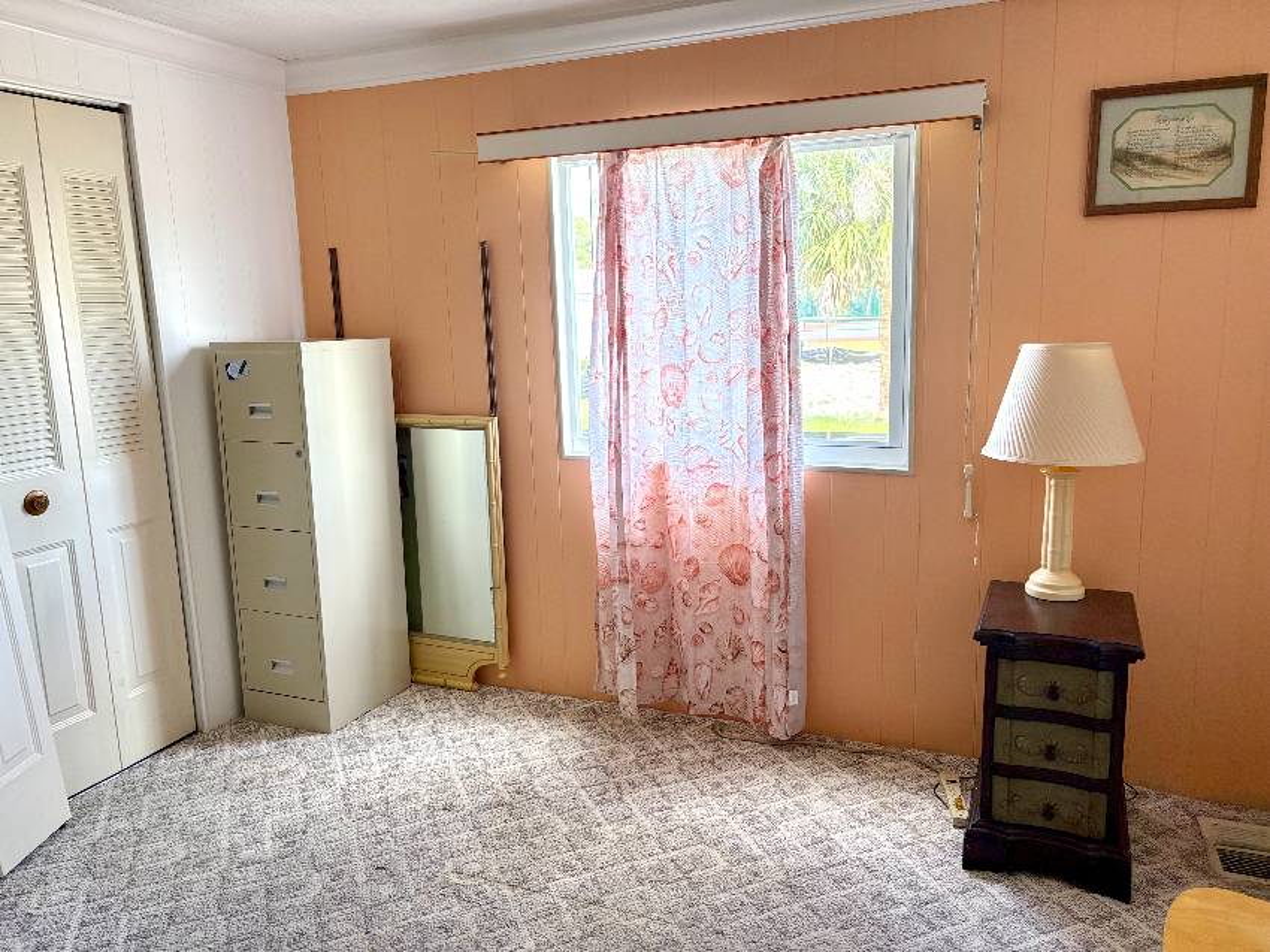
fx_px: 954
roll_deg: +2.1
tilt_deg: -10.3
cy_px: 476
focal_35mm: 26
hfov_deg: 67.3
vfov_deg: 53.0
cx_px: 635
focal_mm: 5.96
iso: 125
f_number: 1.6
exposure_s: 1/138
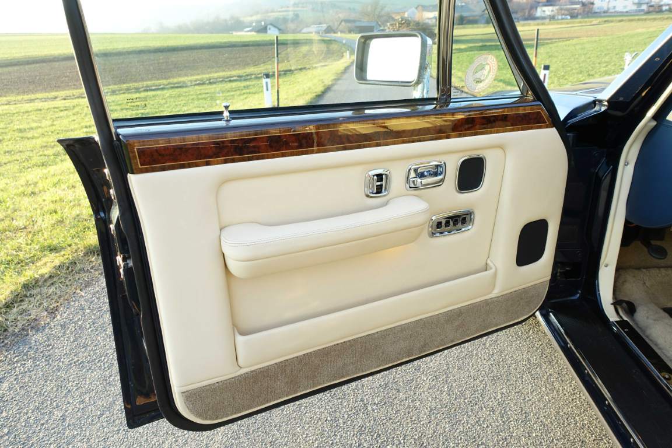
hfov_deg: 73.7
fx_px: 448
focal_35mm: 24
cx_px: 336
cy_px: 224
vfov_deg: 53.1
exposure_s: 1/80
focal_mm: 8.8
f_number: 3.2
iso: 125
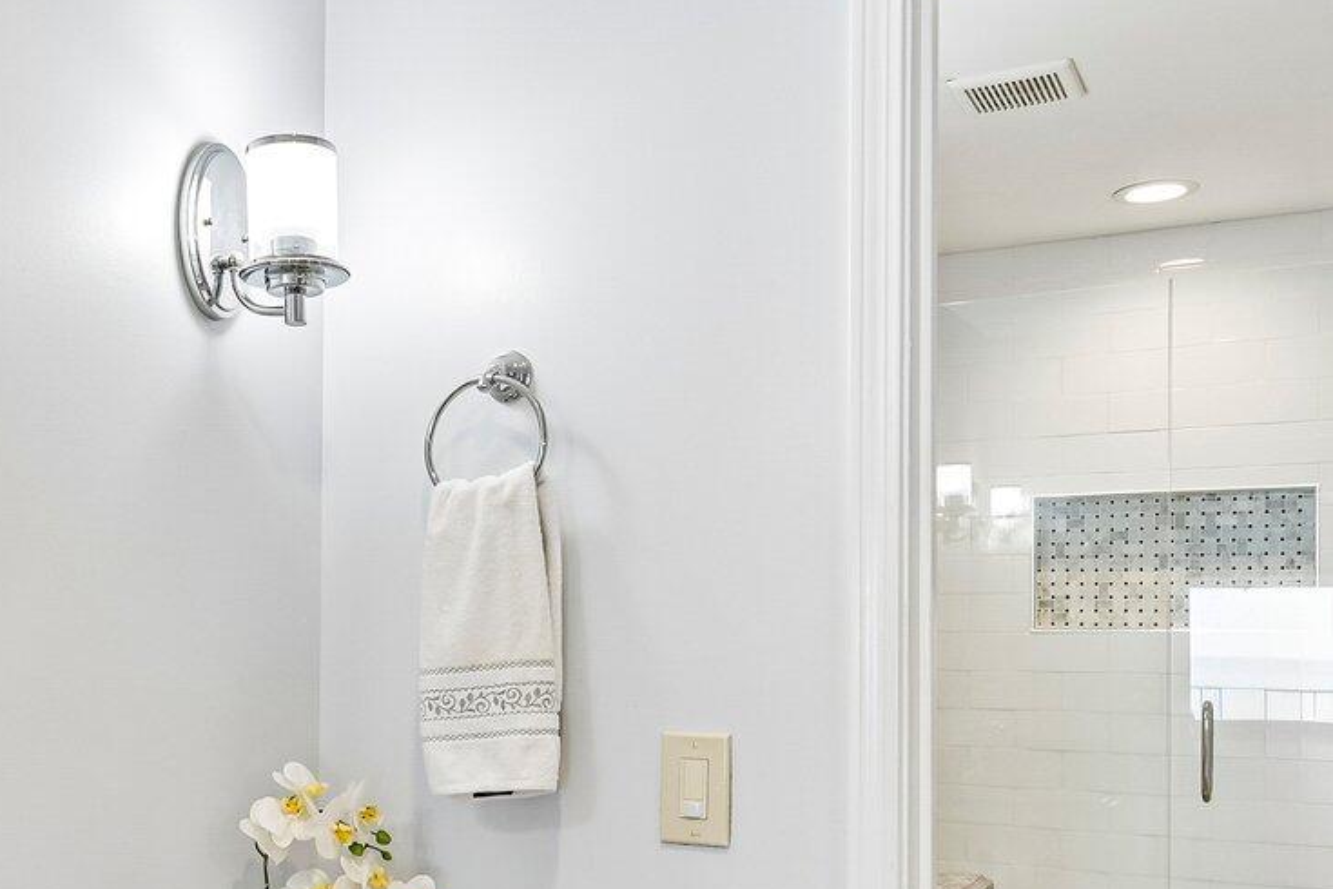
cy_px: 641
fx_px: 1444
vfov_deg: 33.7
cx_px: 452
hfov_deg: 48.8
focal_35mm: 39
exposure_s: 1/15
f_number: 8
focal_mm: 14
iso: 220
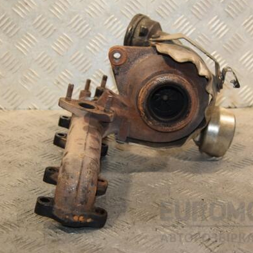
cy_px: 126
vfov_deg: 23.4
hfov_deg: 23.3
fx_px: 612
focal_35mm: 74
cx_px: 148
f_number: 5
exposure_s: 1/200
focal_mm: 38
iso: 800
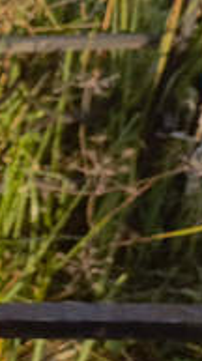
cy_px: 230
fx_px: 1080
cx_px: -402
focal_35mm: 113
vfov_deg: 18.9
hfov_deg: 8.8
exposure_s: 1/572
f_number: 1.69
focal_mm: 4.76
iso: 113
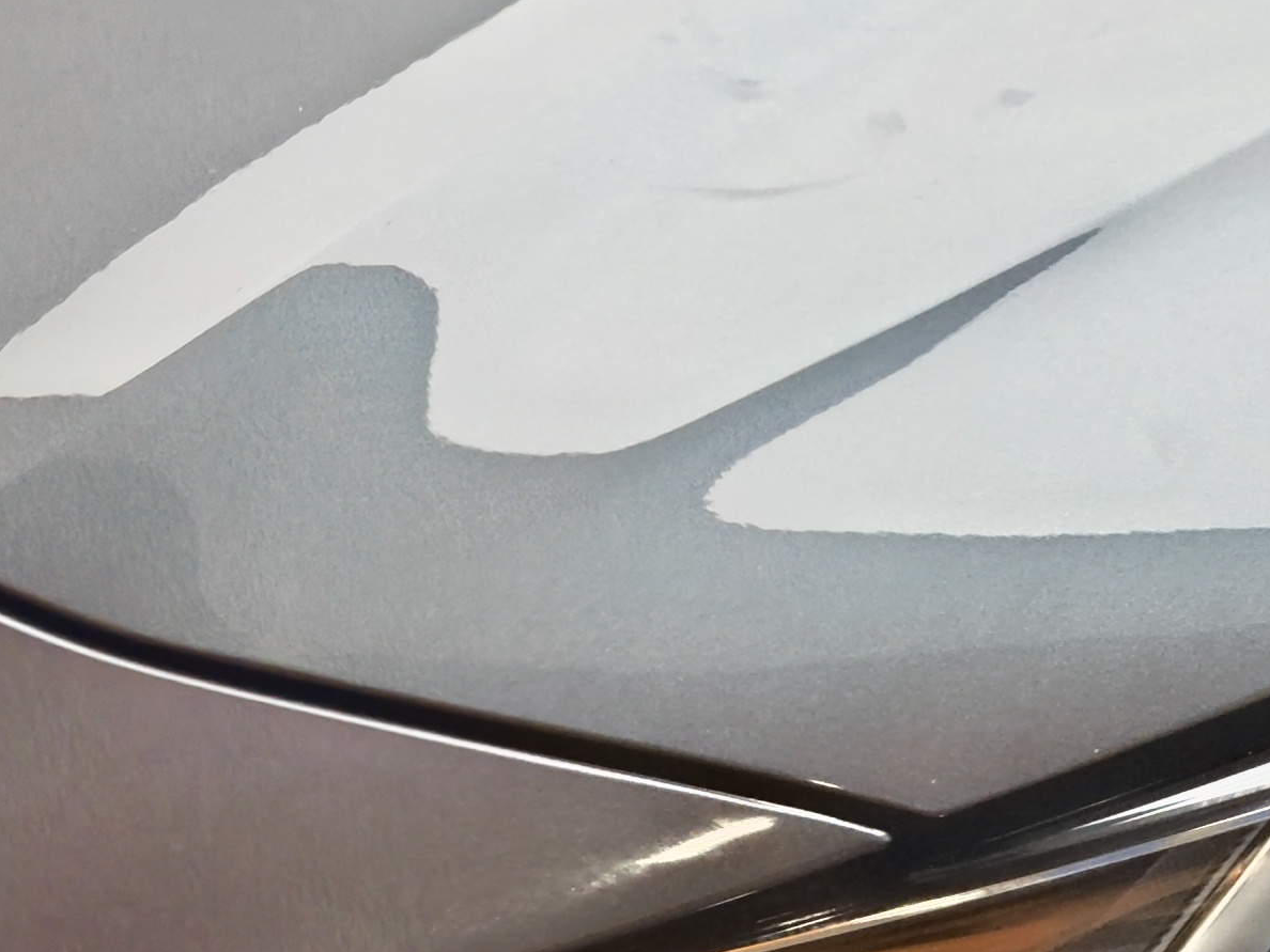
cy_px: 869
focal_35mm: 190
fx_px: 6971
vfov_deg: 7.8
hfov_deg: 10.2
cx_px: 1622
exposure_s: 1/100
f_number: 1.6
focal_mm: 7.62
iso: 100
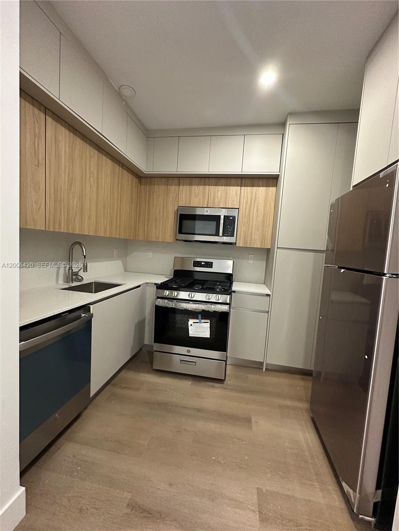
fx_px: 215
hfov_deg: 85.7
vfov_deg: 102.1
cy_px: 266
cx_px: 200
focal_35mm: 14
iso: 400
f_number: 2.2
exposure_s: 1/60
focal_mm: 2.22
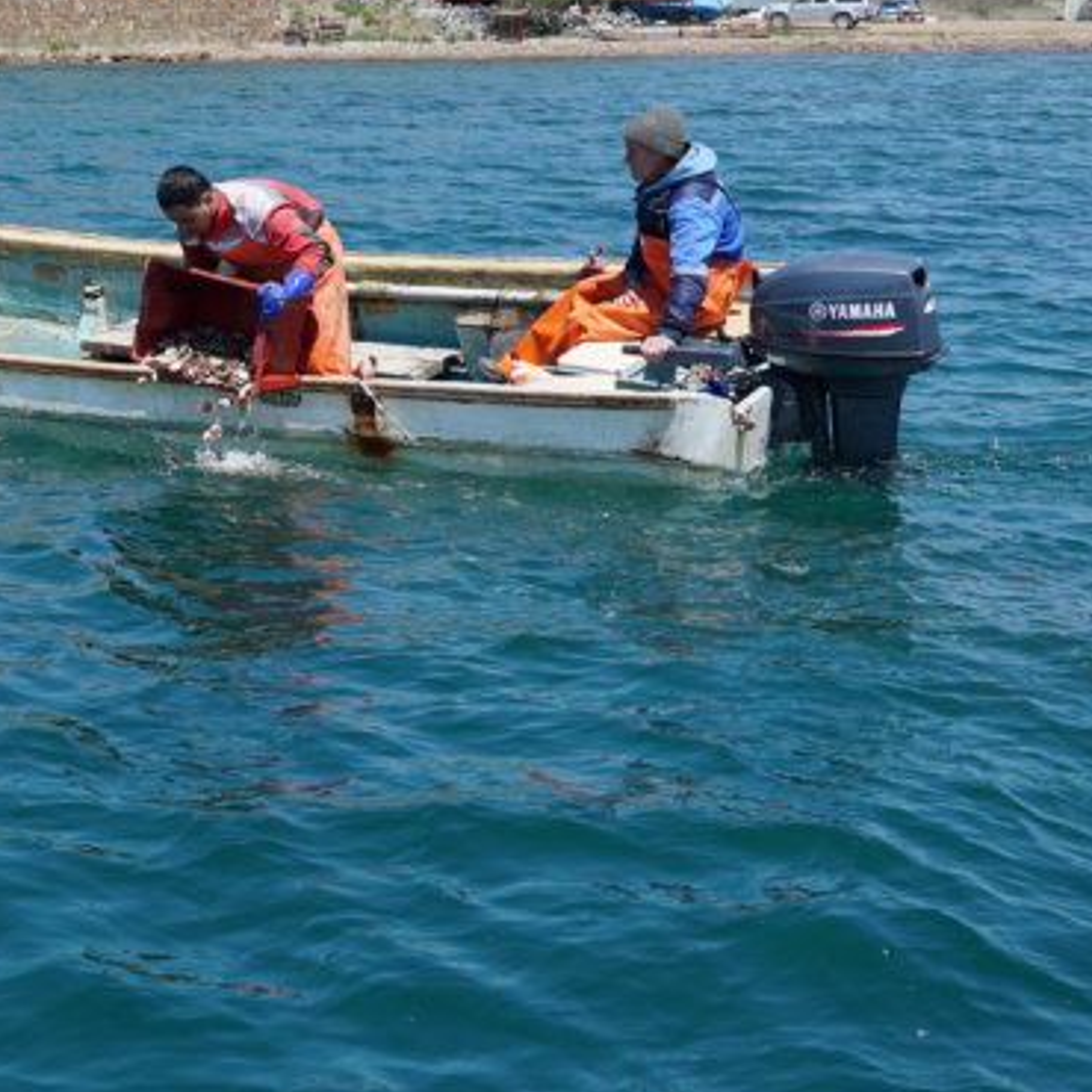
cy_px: 432
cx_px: 32
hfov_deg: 24.7
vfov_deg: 25.7
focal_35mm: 67
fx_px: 2391
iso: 100
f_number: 8
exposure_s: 1/250
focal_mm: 38
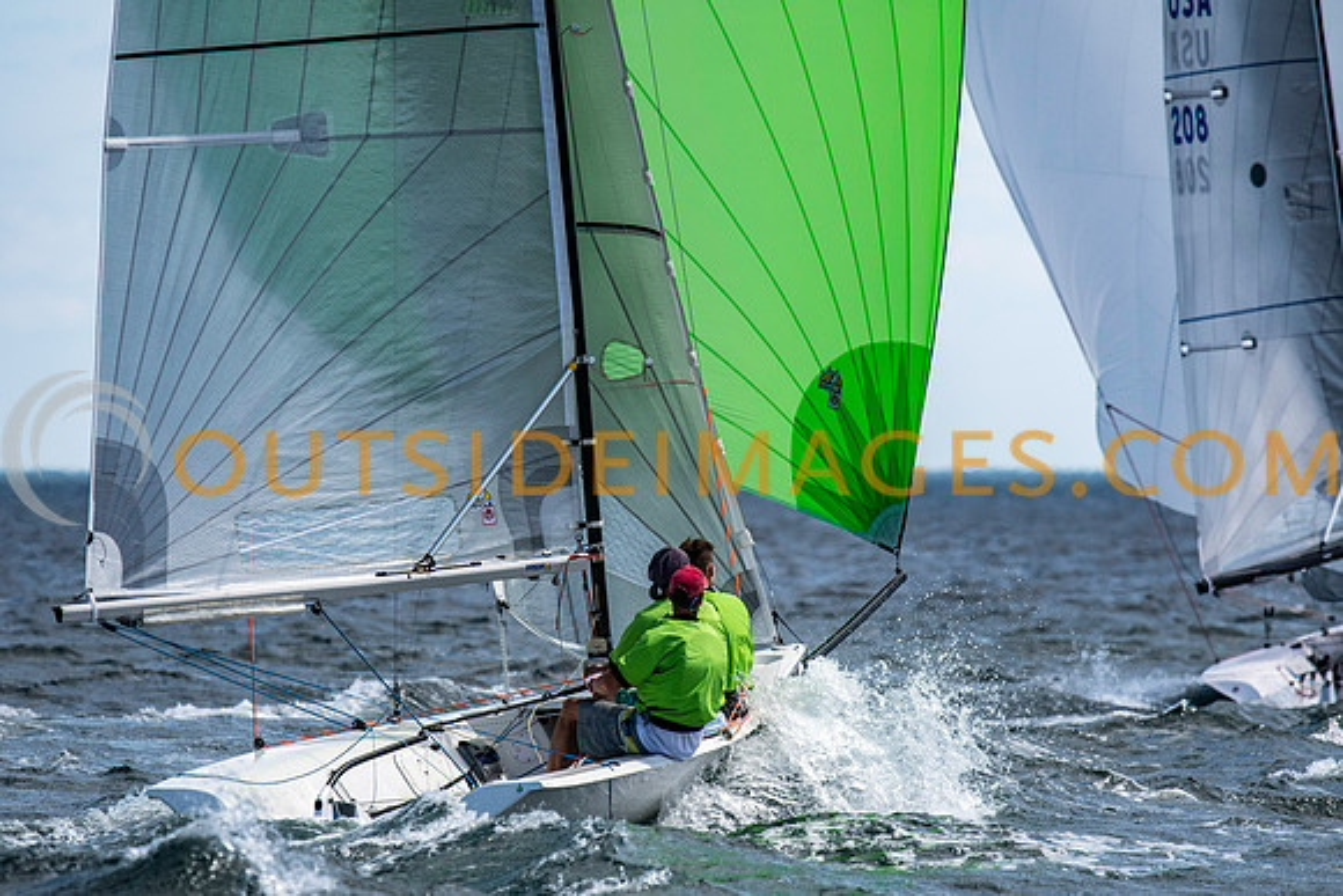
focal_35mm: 493
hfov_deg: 4.2
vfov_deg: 2.8
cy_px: 490
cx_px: 608
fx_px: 18382
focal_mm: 300
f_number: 5
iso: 500
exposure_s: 1/4000
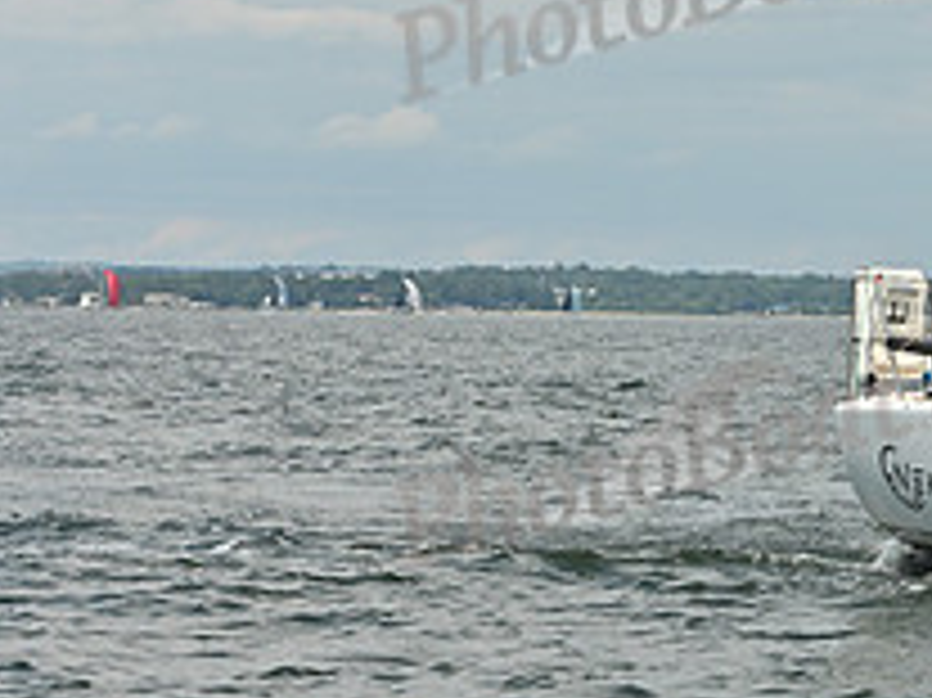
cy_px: 155
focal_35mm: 189
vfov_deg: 7.8
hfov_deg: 10.2
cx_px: 1265
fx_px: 5086
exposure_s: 1/1250
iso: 320
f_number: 9
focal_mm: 70
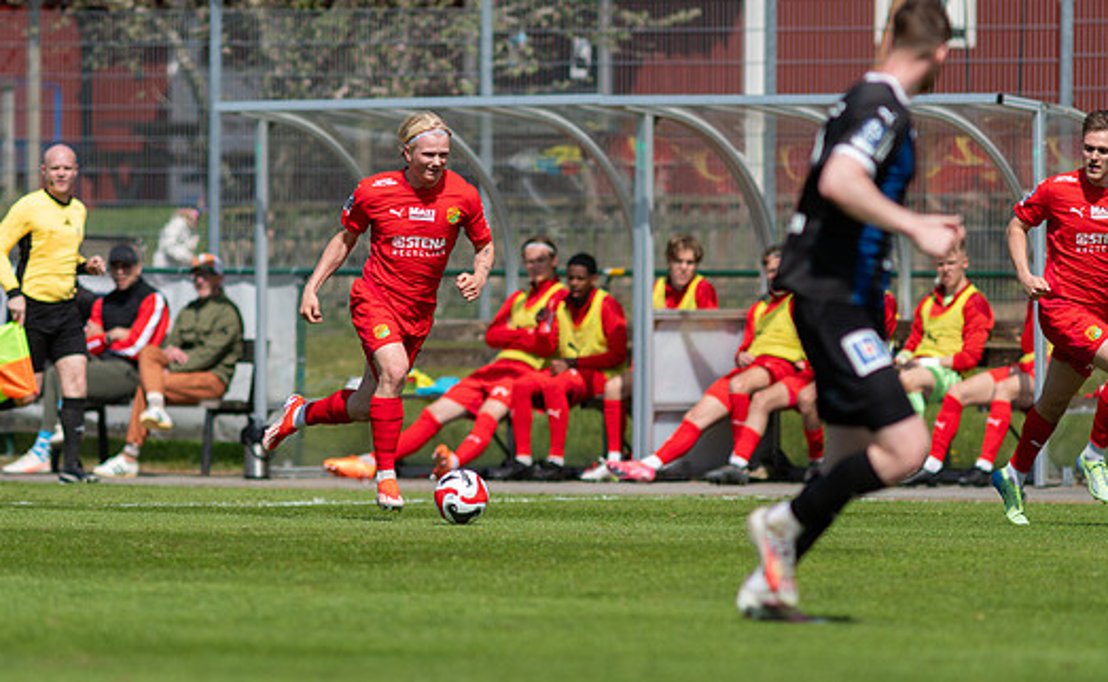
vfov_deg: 2.4
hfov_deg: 3.8
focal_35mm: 552
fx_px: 16599
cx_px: 453
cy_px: 304
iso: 100
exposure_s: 1/2000
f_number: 3.2
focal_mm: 300
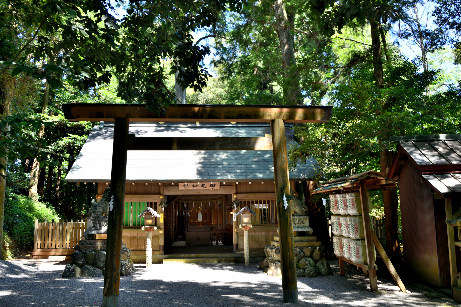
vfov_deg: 41.1
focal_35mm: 32
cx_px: 230
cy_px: 154
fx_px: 410
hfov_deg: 58.7
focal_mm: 32
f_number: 7.1
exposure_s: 1/13
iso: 160
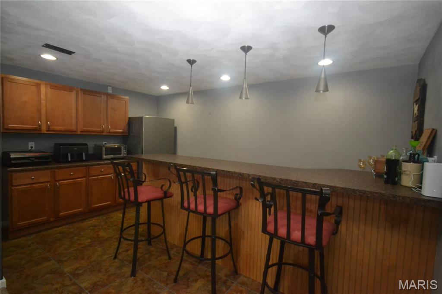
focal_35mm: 17
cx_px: 221
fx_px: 212
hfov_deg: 92.5
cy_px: 147
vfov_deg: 69.6
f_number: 4.2
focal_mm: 11.5
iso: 3200
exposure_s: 1/60
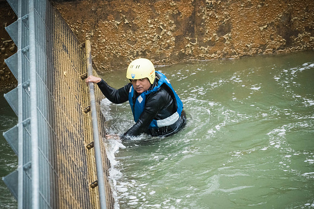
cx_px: 157
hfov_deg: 6.9
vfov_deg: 4.6
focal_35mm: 300
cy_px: 104
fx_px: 2617
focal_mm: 200
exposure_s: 1/3200
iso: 2500
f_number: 4
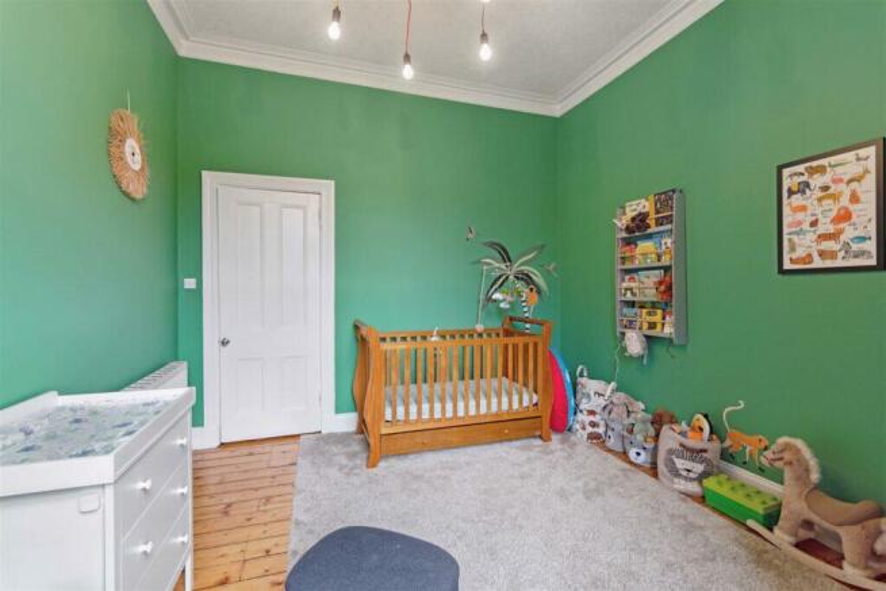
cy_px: 296
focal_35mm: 17
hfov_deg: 93.3
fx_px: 418
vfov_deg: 70.5
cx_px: 443
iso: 400
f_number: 8
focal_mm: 16
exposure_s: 1/10
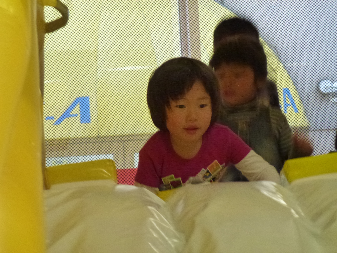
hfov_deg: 8.5
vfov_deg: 6.4
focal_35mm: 232
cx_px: 168
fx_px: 2259
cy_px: 126
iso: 800
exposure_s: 1/50
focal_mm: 41.5
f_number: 5.6
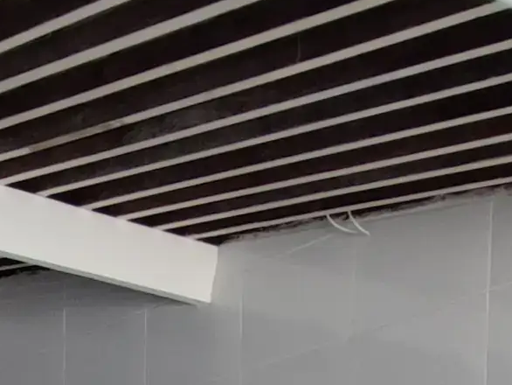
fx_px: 1243
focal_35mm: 84
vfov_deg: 13.7
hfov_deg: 20.3
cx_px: -231
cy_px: 862
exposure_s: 1/120
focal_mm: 1.65
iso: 77
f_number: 2.2
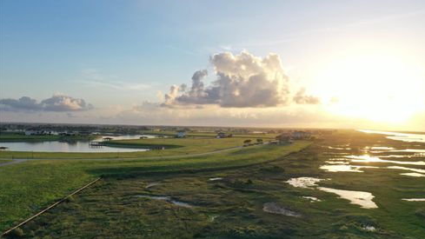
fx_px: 338
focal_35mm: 30
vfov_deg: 38.9
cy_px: 124
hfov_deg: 64.3
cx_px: 216
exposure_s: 1/320
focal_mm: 10.26
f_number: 5
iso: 100
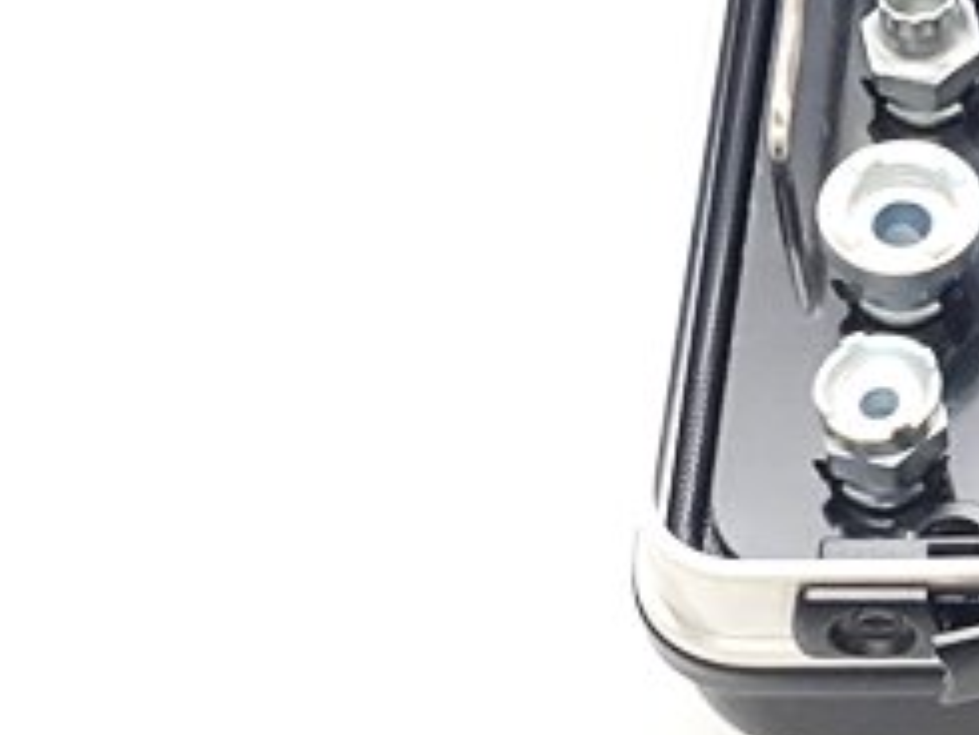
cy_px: -411
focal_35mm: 170
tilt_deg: -43.1
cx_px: 1538
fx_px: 4810
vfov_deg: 8.5
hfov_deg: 11.1
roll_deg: +1.1
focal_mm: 6
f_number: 2.4
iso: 125
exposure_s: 1/33
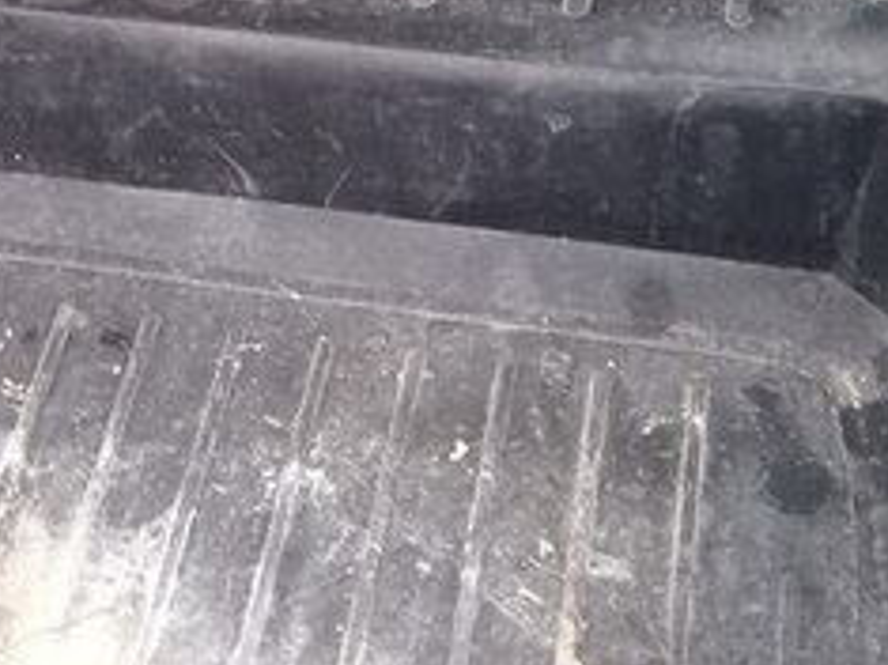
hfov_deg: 22.0
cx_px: 98
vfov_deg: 16.5
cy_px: -51
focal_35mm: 87
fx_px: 2231
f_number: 2.2
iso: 100
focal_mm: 3.3
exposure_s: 1/33
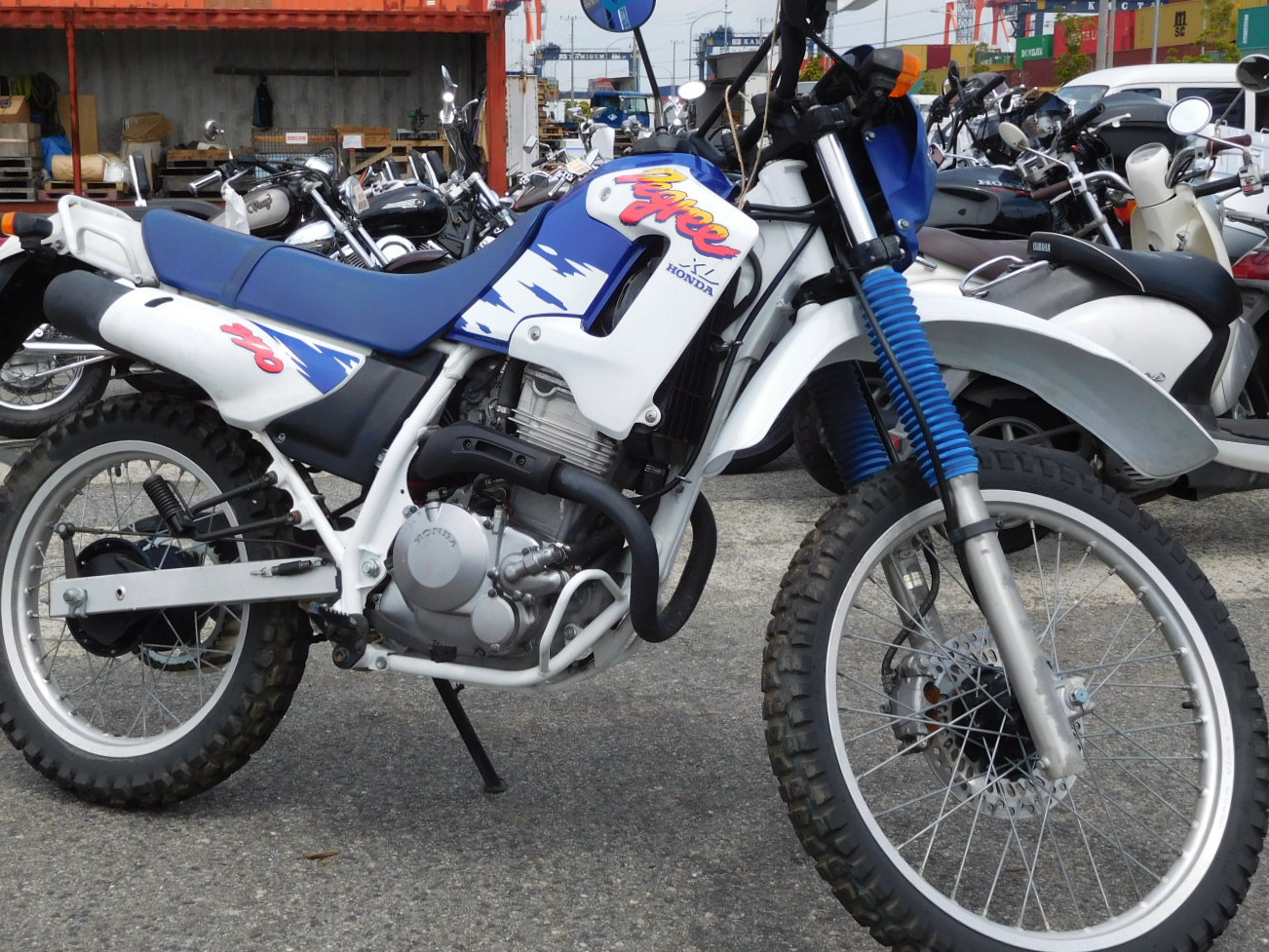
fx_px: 1577
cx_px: 558
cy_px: 443
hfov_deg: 43.8
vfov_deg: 33.6
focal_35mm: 43
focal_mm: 6.2
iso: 125
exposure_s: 1/1000
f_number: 3.8
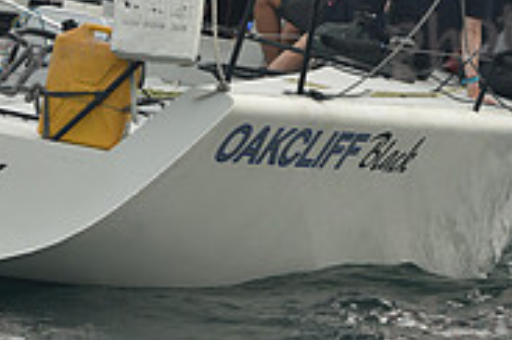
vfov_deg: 3.9
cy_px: -96
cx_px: 242
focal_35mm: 354
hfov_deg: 5.8
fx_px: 5026
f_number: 6.3
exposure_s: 1/640
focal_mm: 112
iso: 250
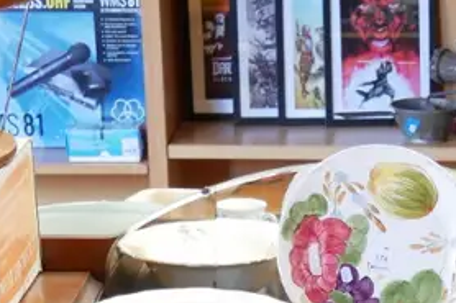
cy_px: 627
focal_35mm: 138
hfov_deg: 14.7
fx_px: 1747
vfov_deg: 9.2
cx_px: 420
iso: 2000
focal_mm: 18
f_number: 3.9
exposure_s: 1/60
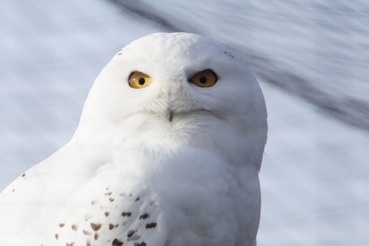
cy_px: 123
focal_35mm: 900
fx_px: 9224
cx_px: 184
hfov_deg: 2.3
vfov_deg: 1.5
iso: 4000
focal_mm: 600
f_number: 10
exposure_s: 1/2500
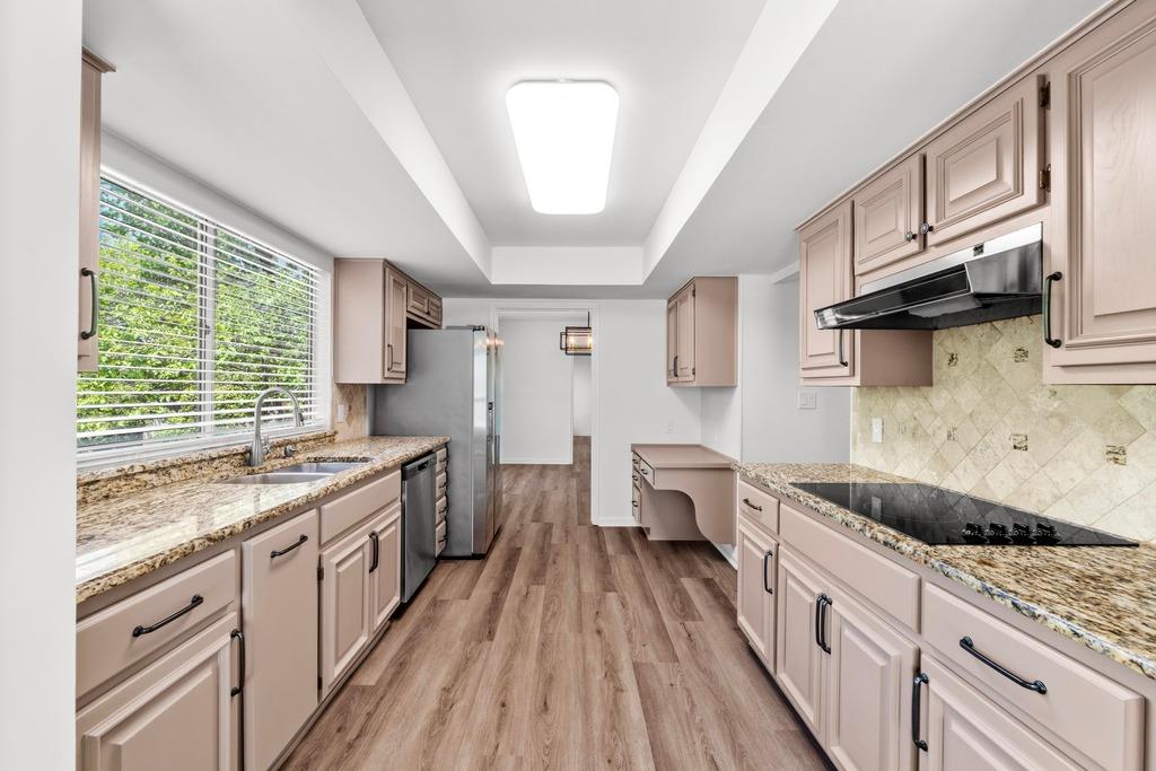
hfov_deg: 100.4
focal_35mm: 15
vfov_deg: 77.3
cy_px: 386
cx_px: 578
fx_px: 482
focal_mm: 10
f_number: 11
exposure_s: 1.3
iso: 250
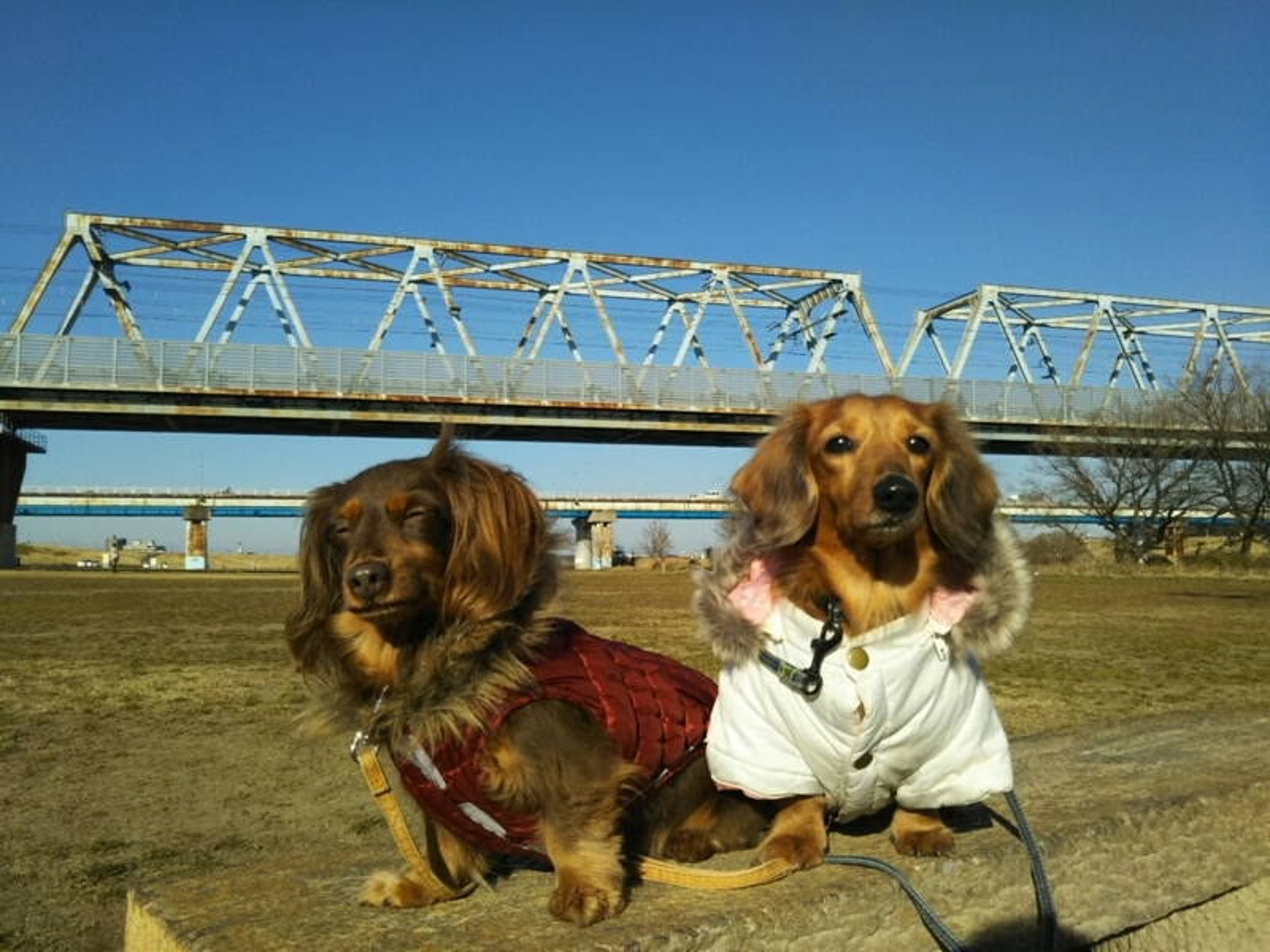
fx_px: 1101
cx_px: 635
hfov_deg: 60.0
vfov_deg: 46.8
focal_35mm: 30
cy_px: 476
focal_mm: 4
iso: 25
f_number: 2.2
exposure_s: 1/1502
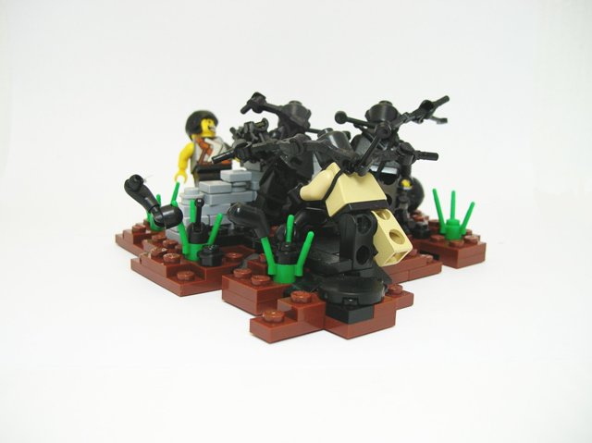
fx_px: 615
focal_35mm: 36
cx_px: 296
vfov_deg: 39.6
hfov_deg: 51.4
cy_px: 222
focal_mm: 6
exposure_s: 1/33.7
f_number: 2.7
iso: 50
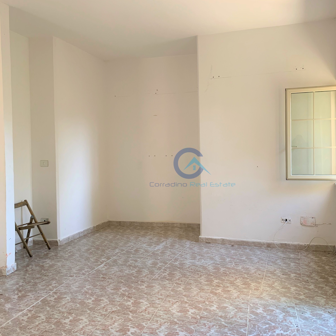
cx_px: 192
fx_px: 340
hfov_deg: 52.3
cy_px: 167
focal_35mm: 31
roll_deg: +1.4
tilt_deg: -0.7
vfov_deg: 52.5
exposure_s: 1/121
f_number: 1.8
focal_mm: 4.25
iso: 80
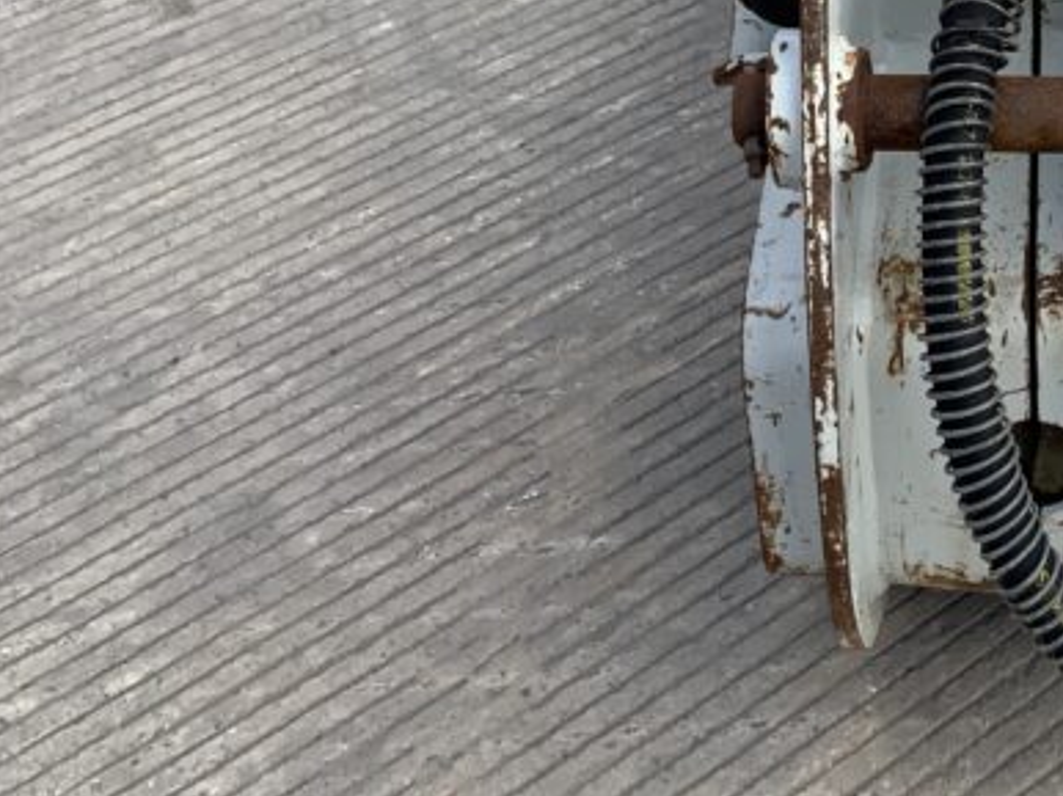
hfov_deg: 24.2
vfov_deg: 18.8
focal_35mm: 77
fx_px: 2363
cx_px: 1074
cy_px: 96
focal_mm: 3
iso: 16
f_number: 1.8
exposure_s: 1/829
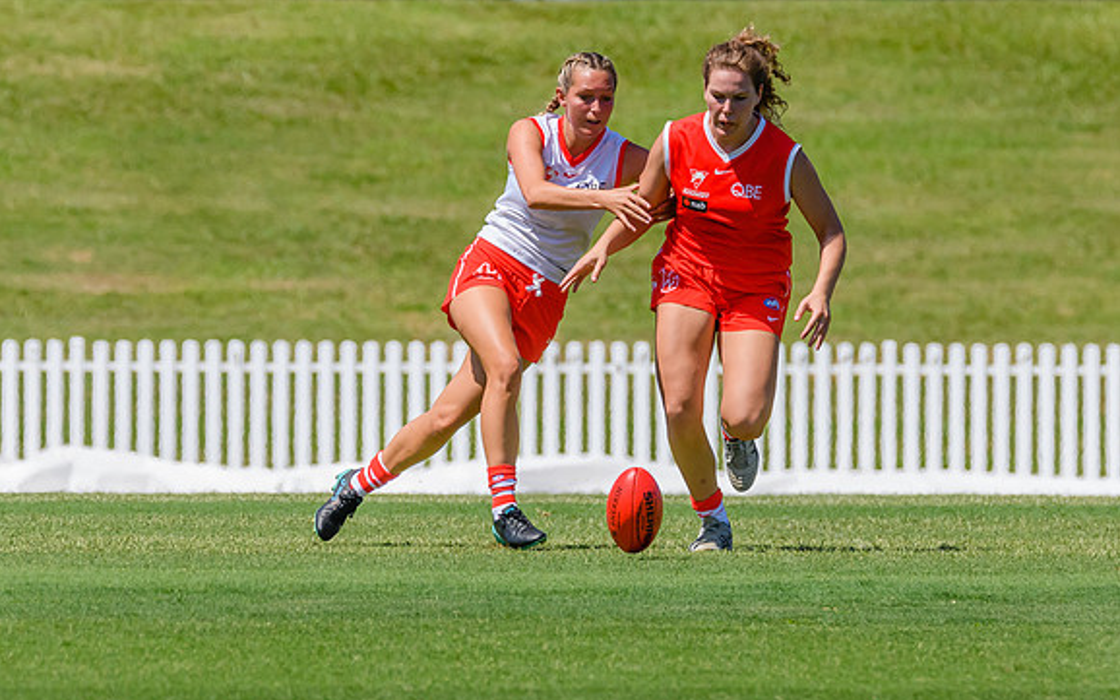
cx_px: 702
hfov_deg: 2.6
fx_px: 24780
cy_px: 347
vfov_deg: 1.6
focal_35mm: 812
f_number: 11
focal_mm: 420
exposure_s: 1/2000
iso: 800
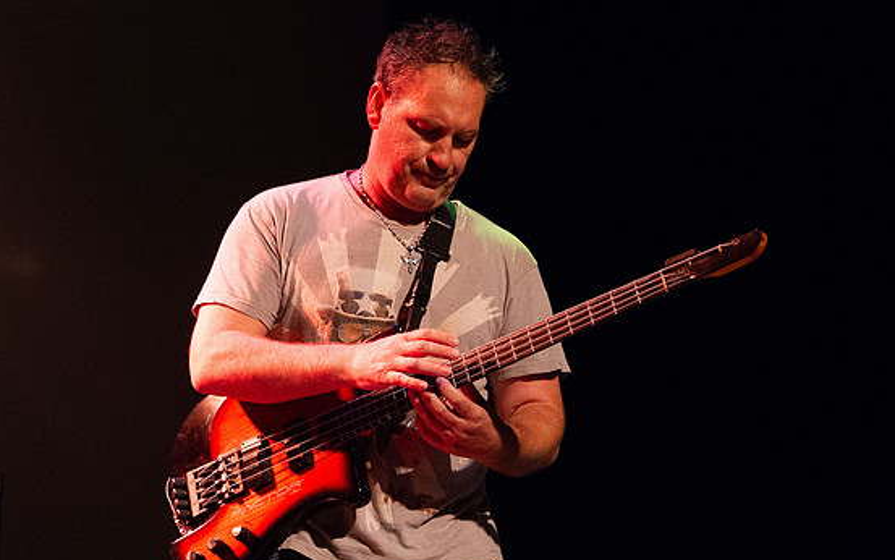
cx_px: 349
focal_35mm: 162
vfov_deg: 8.1
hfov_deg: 12.9
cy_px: 235
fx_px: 3953
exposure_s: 1/100
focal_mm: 130
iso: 8000
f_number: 7.1
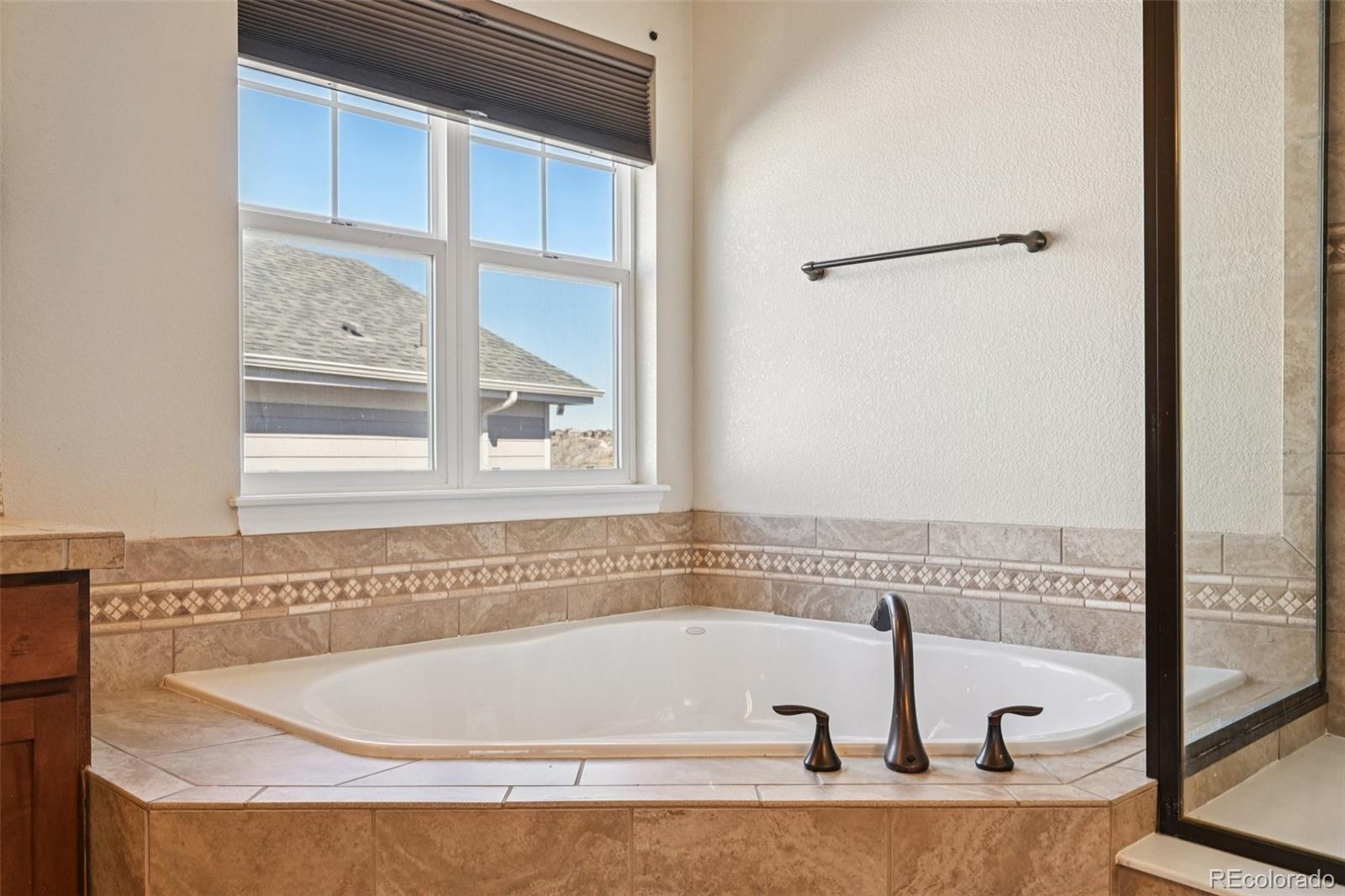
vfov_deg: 43.6
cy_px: 448
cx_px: 672
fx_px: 1121
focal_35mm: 30
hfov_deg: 61.9
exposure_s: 1/30
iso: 360
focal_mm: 30
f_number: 11
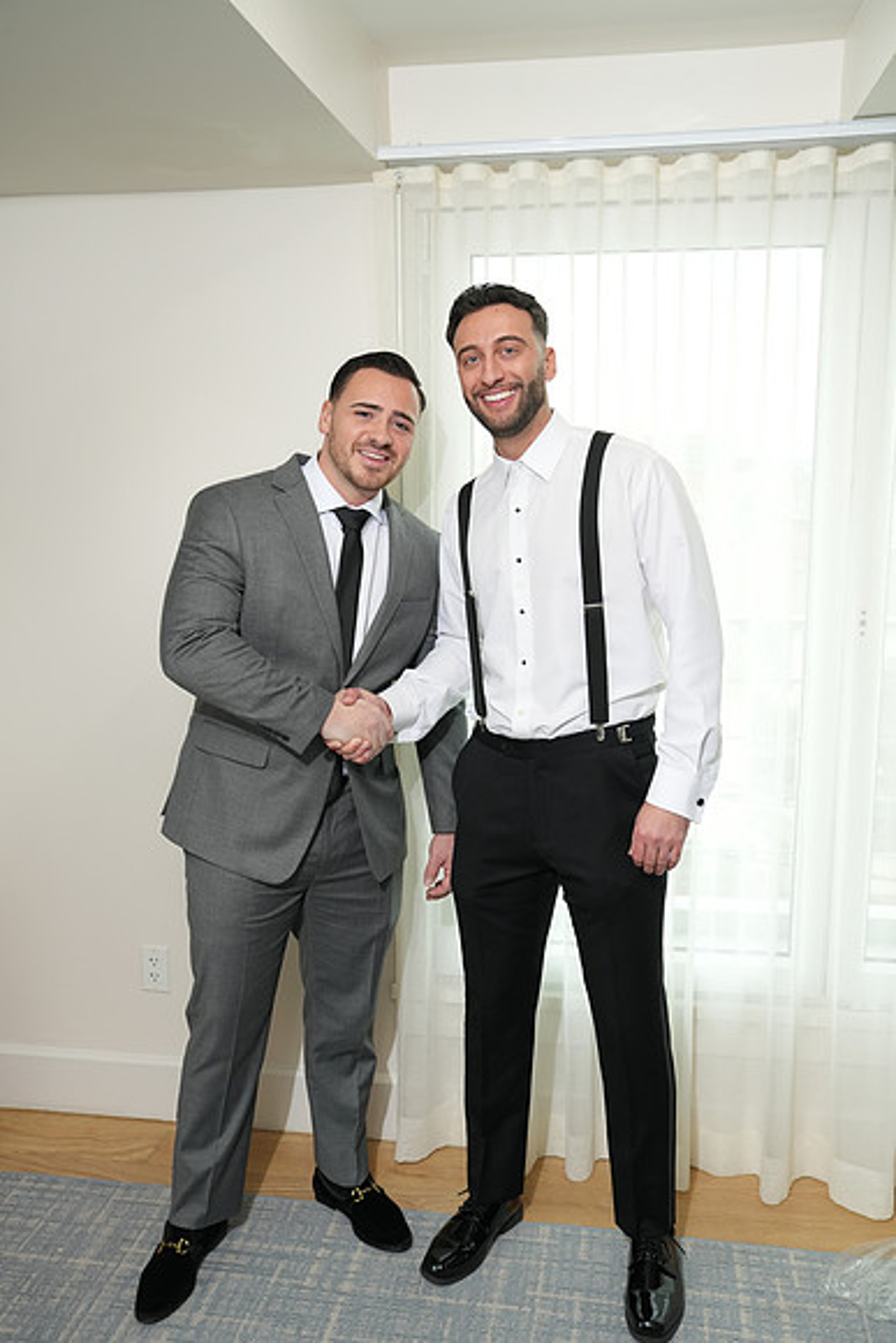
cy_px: 672
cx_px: 448
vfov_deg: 58.7
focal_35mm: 32
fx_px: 1194
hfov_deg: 41.1
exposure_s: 1/200
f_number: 4
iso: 800
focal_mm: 32
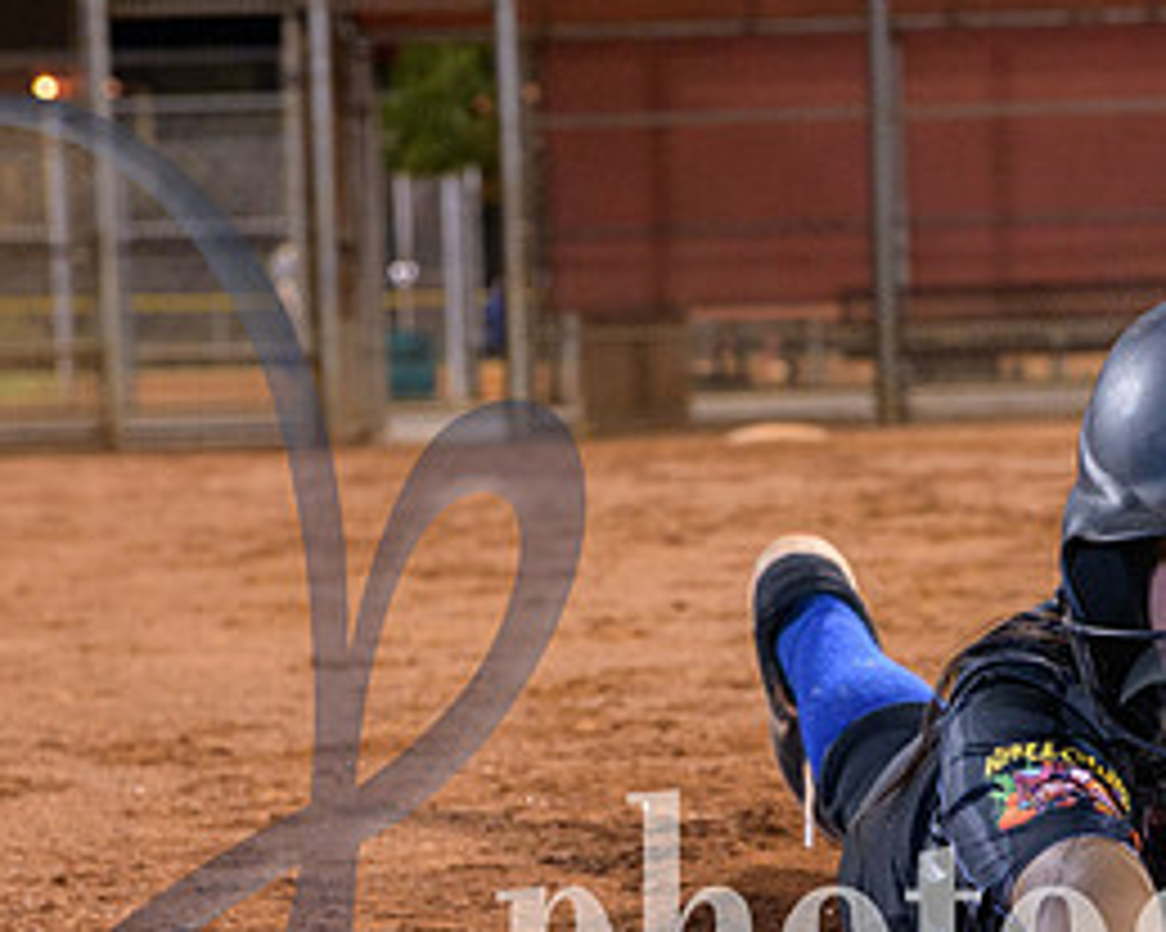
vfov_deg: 10.5
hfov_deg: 13.1
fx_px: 5071
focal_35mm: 147
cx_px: 860
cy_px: 763
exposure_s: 1/80
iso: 2000
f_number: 5
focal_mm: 70
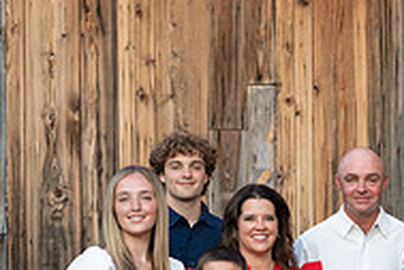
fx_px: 1874
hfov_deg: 11.9
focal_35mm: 167
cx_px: 556
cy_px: 324
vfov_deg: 8.1
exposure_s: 1/800
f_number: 2.2
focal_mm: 50
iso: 200
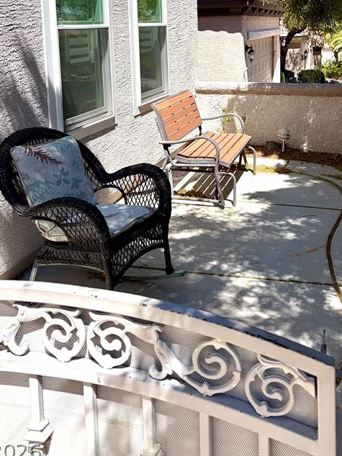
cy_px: 99
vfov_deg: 43.0
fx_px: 554
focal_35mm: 42
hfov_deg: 34.2
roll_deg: +0.9
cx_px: 213
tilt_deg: -8.7
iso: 50
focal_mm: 5.96
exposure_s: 1/3448
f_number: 1.6
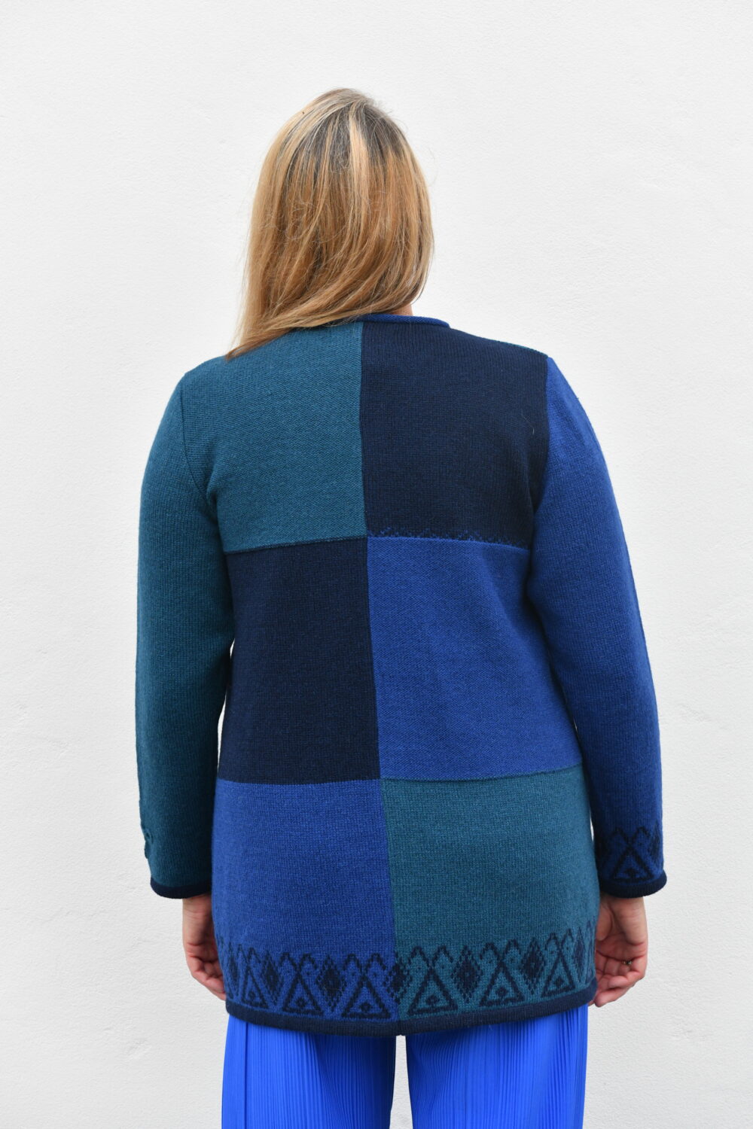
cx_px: 376
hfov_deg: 19.5
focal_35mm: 70
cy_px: 564
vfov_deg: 28.8
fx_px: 2196
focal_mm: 70
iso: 1600
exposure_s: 1/350
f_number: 9.5
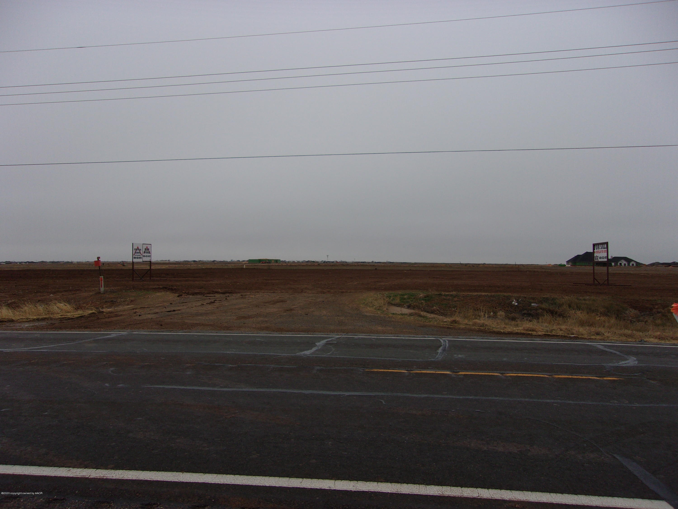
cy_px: 254
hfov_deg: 65.3
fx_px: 529
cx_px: 339
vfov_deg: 51.4
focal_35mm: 27
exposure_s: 1/340
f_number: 3
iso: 80
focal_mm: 4.9
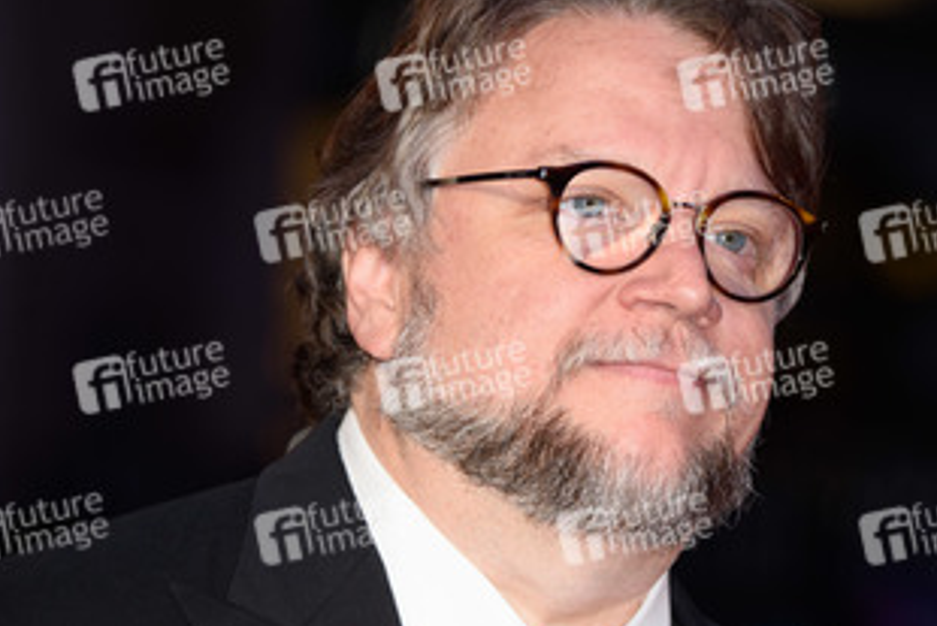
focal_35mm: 319
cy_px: 302
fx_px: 8306
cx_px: 674
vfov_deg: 4.3
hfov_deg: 6.5
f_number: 5.6
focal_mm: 220
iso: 800
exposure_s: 1/250
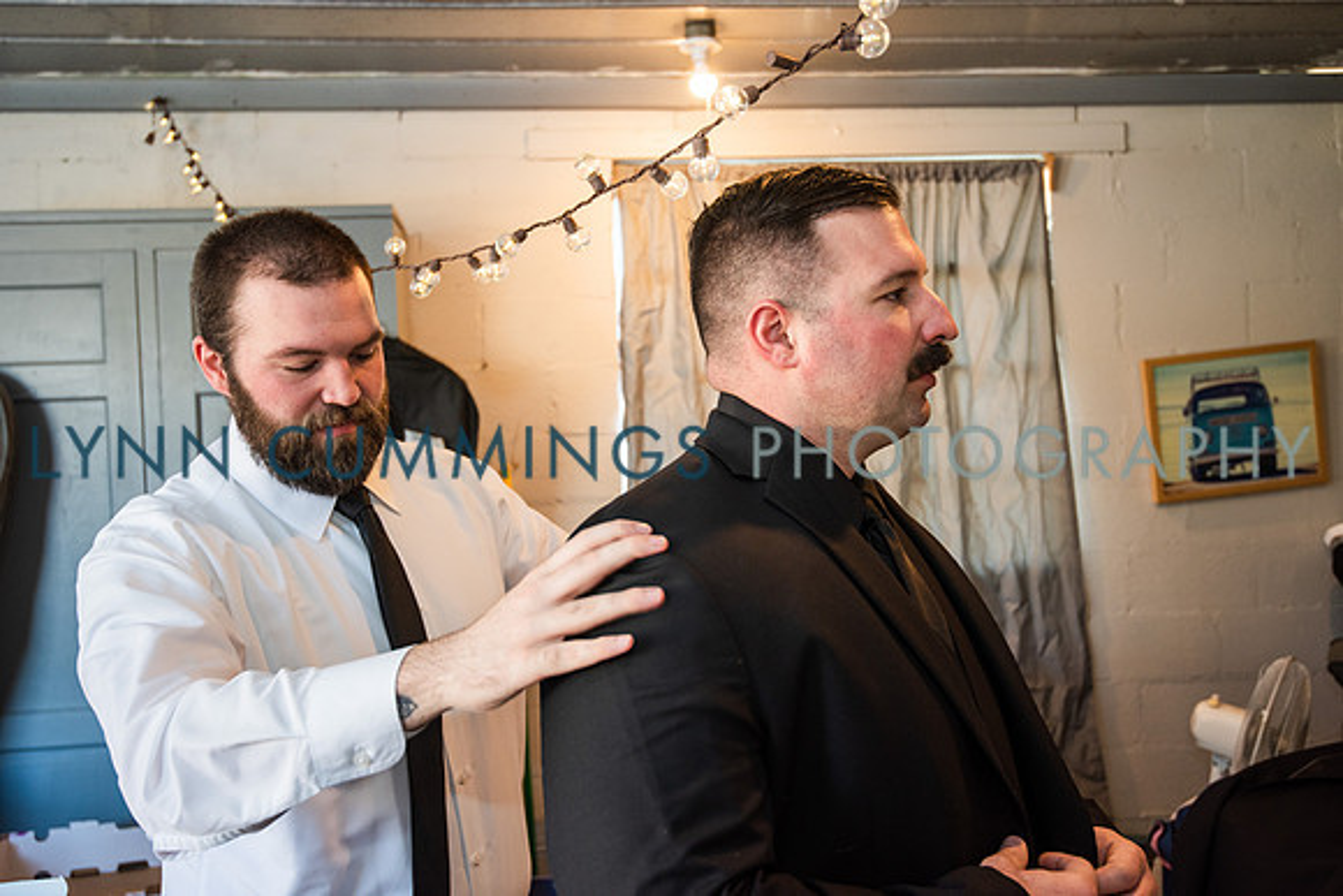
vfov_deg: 37.9
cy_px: 448
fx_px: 1306
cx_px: 672
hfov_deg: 54.4
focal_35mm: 35
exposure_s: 1/60
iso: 640
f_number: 4
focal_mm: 35
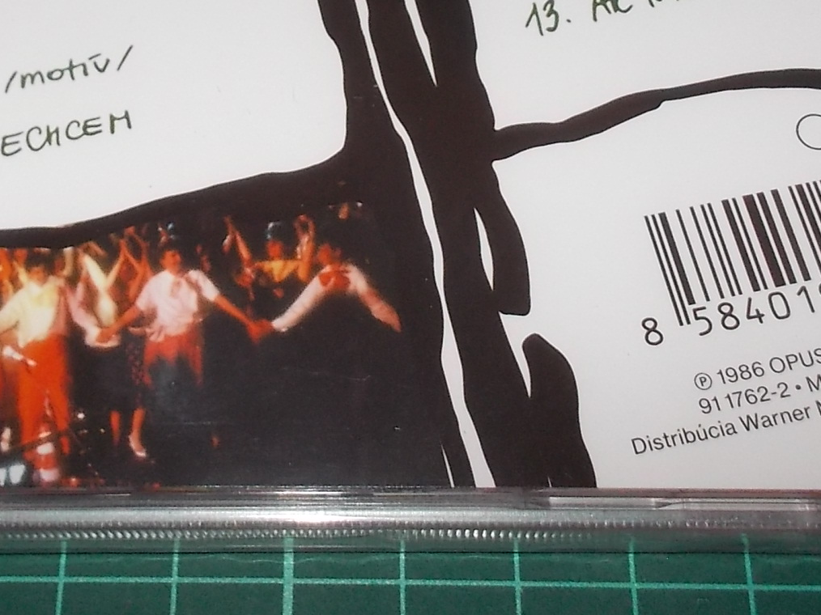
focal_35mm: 65
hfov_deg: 29.7
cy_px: -23
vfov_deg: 21.6
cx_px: 297
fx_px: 1541
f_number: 3.3
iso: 200
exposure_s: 1/30
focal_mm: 4.1
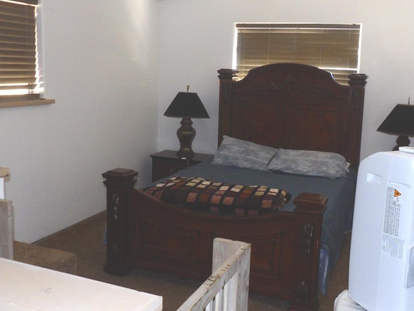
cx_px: 230
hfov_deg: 48.9
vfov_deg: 37.7
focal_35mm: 38
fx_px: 455
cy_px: 137
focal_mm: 4.3
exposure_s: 1/25
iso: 200
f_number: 3.2
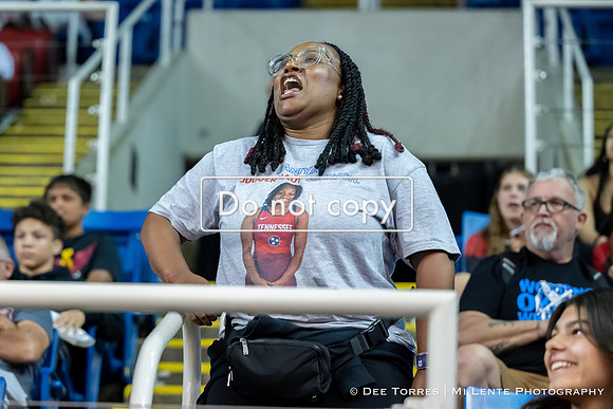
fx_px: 2106
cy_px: 171
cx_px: 223
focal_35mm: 124
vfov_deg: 11.1
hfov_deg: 16.5
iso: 5000
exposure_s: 1/800
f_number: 2.8
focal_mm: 94
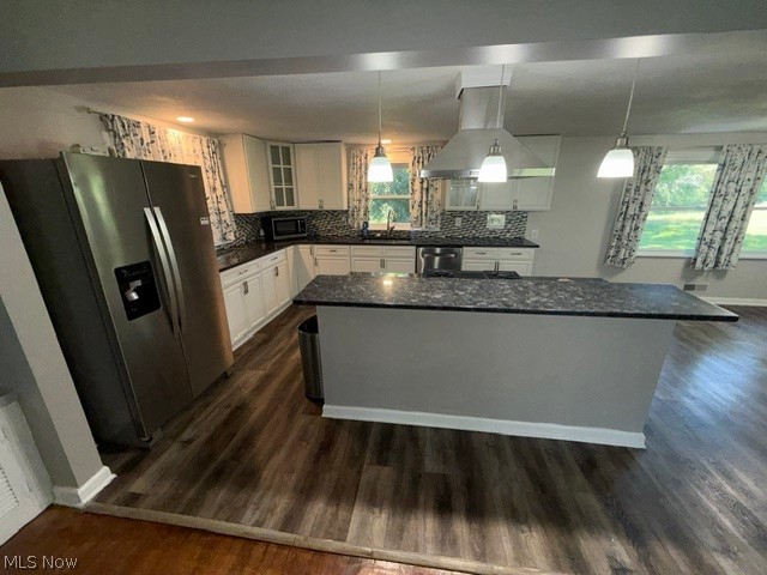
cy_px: 288
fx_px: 310
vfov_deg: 85.7
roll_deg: +0.1
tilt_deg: -16.8
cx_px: 384
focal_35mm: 14
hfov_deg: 102.1
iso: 100
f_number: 2.2
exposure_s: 1/120
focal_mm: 2.22
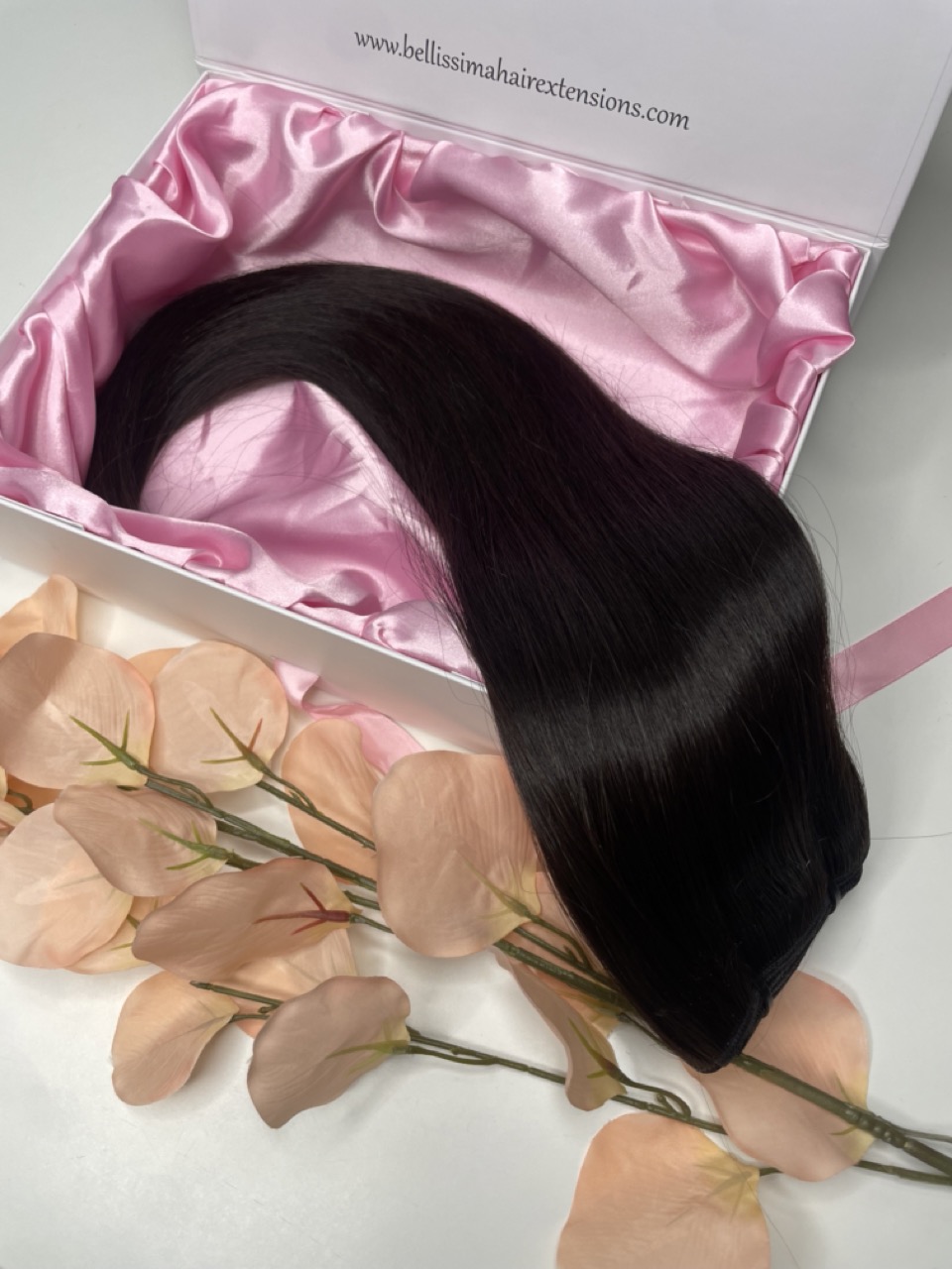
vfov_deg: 67.3
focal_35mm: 26
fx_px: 953
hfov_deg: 53.1
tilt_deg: -65.4
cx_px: 476
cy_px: 634
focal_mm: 4.2
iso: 32
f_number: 1.6
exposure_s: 1/100
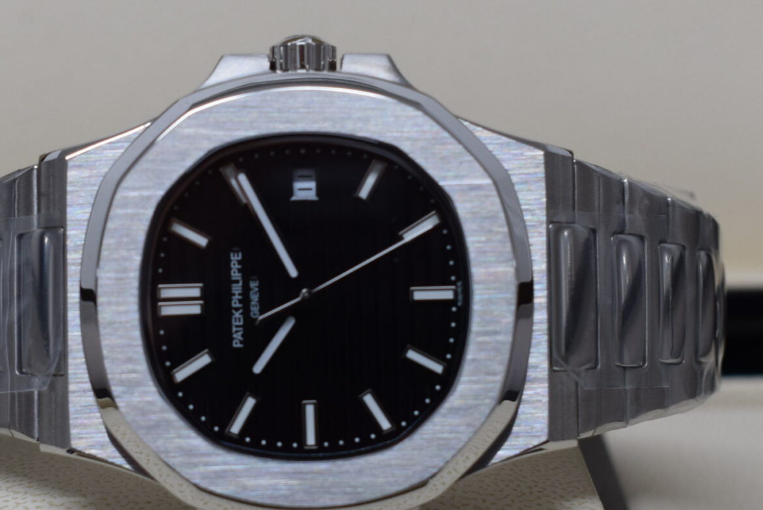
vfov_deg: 12.4
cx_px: 323
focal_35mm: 111
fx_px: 2354
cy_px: 309
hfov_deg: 18.4
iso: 400
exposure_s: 1/40
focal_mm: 34
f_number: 7.1
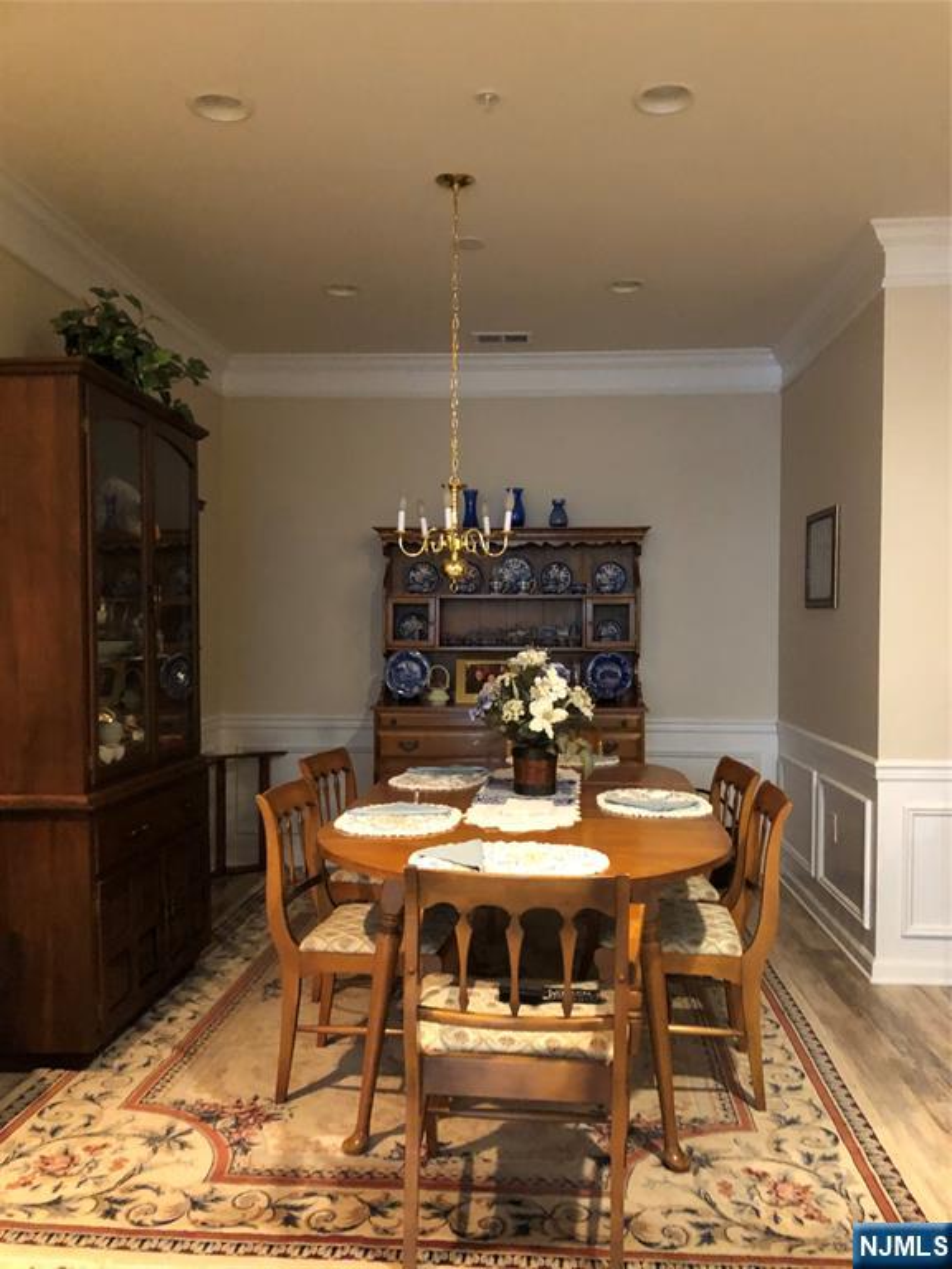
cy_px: 634
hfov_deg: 49.7
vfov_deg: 63.4
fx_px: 1027
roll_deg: +1.0
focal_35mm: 28
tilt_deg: -0.7
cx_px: 476
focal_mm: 3.99
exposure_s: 1/4
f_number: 1.8
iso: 100
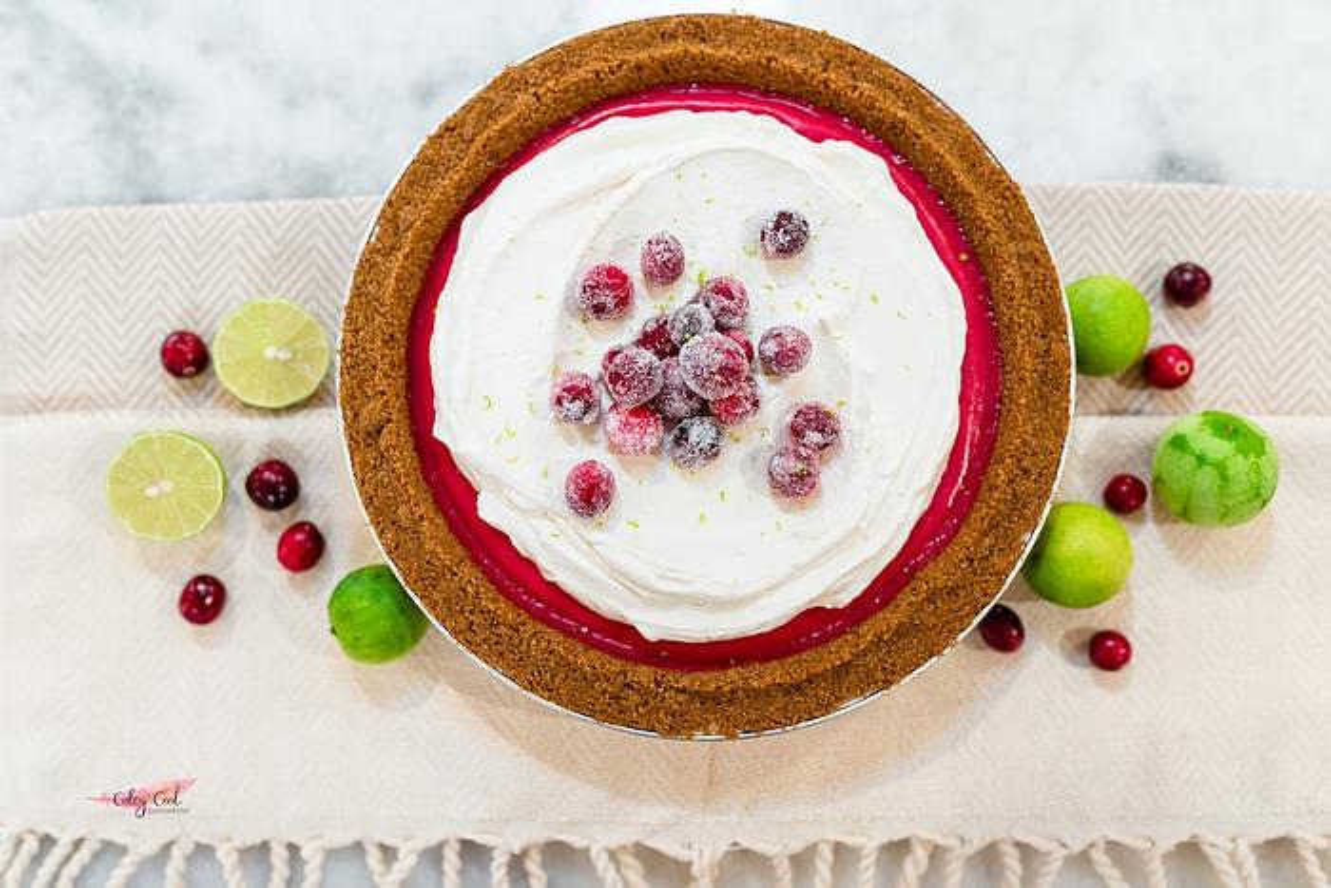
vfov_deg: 37.9
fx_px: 1294
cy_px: 444
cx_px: 666
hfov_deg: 54.4
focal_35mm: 35
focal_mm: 35
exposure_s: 1/80
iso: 400
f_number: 2.5
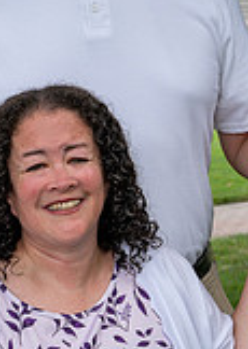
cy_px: 160
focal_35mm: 181
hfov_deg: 7.9
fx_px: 1792
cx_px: 155
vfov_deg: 11.1
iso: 180
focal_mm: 43
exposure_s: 1/250
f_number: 7.1
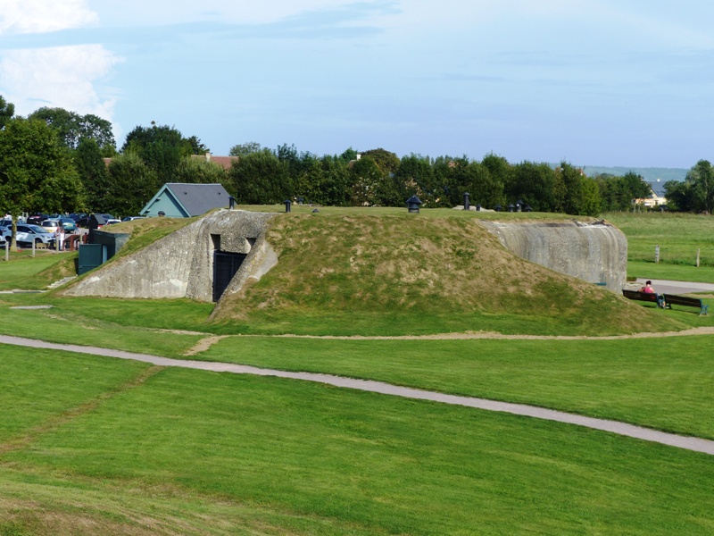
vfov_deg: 22.9
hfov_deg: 30.3
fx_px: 1320
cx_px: 357
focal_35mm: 64
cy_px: 268
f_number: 4
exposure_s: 1/800
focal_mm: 10.9
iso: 100
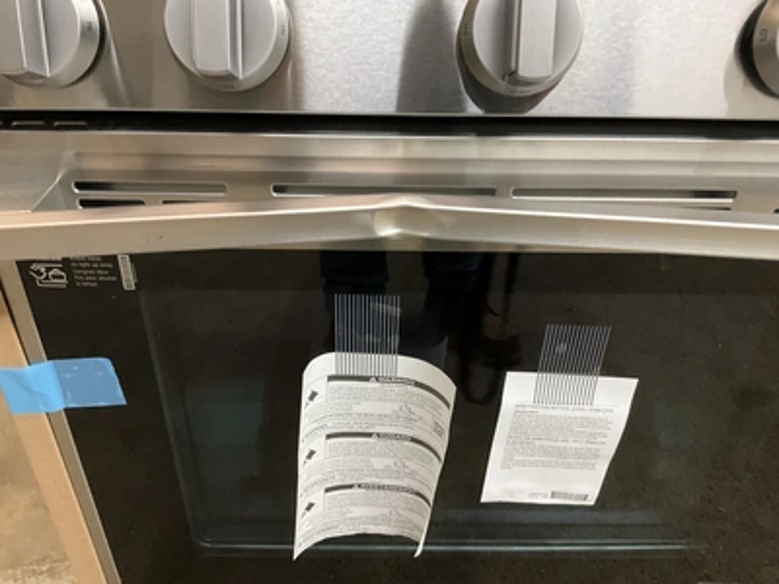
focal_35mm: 29
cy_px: 292
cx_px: 390
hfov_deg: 61.7
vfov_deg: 48.2
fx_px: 653
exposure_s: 1/40
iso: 320
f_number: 1.8
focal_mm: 3
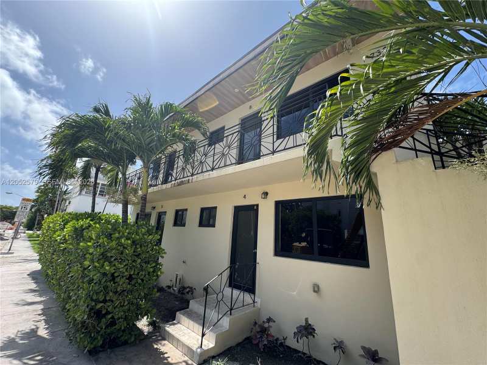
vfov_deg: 85.7
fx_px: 197
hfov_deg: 102.1
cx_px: 244
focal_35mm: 14
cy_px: 182
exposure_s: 1/921
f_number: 2.2
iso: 40
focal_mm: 2.22
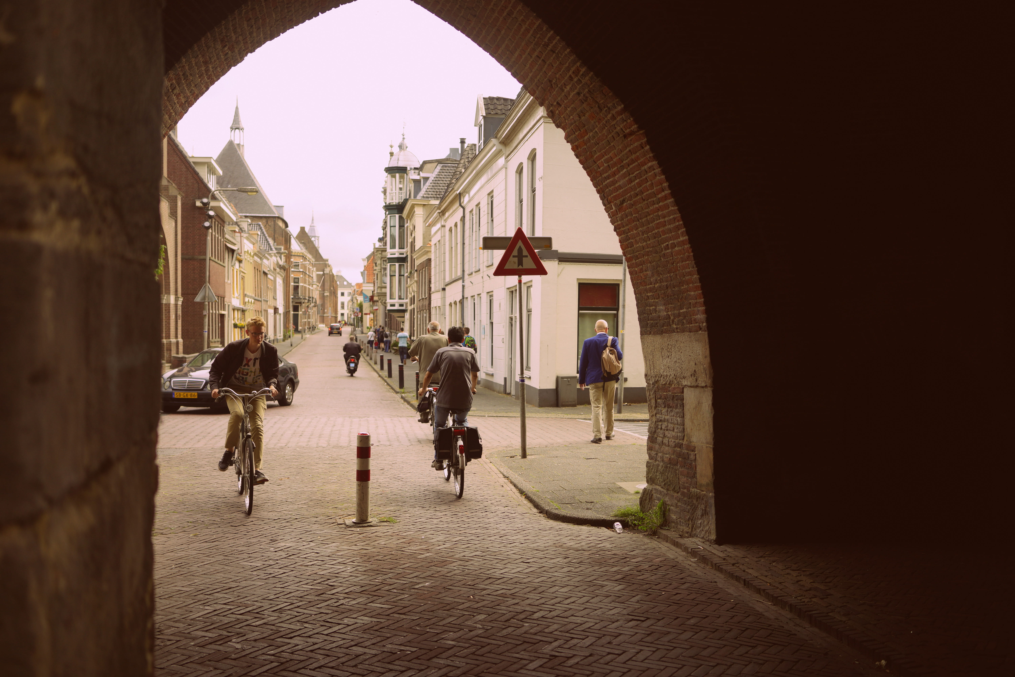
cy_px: 338
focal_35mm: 35
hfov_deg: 54.4
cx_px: 508
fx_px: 987
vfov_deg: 37.9
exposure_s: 1/500
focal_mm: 35
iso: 100
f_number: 2.8
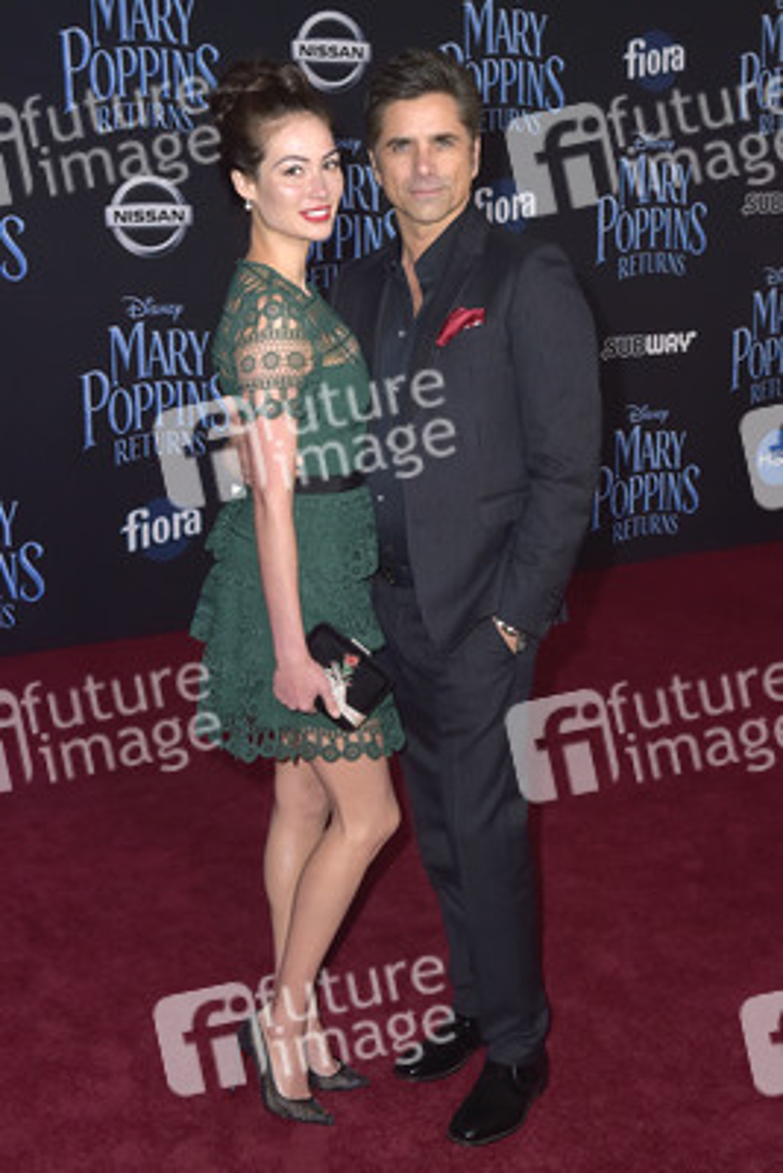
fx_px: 1304
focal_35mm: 40
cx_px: 392
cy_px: 586
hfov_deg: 33.4
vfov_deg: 48.4
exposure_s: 1/250
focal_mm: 40
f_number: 6.3
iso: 400
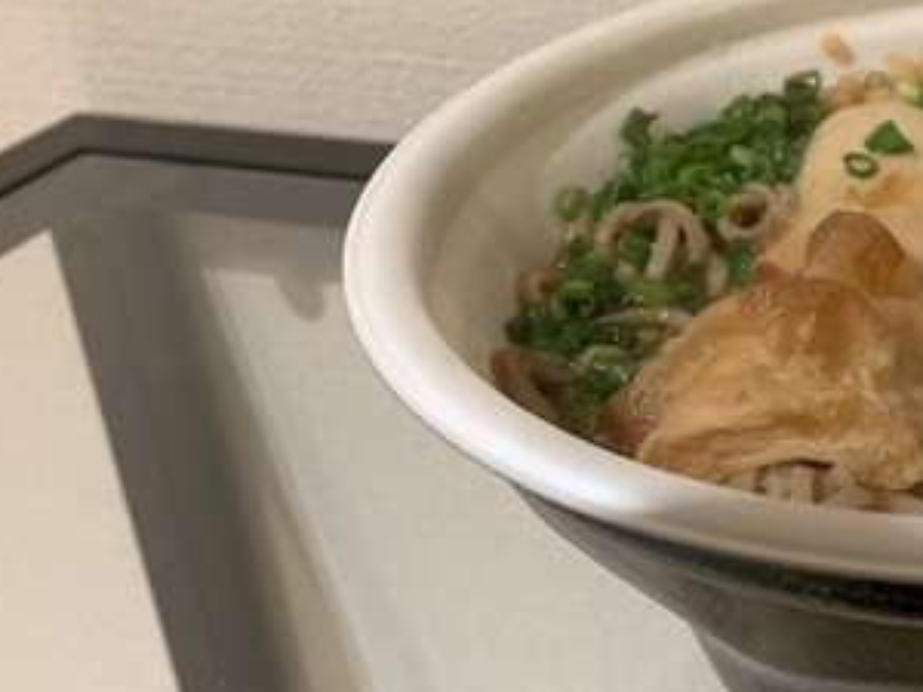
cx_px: 951
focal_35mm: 59
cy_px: 68
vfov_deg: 24.1
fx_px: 1573
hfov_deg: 30.1
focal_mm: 4.25
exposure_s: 1/50
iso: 160
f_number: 1.8
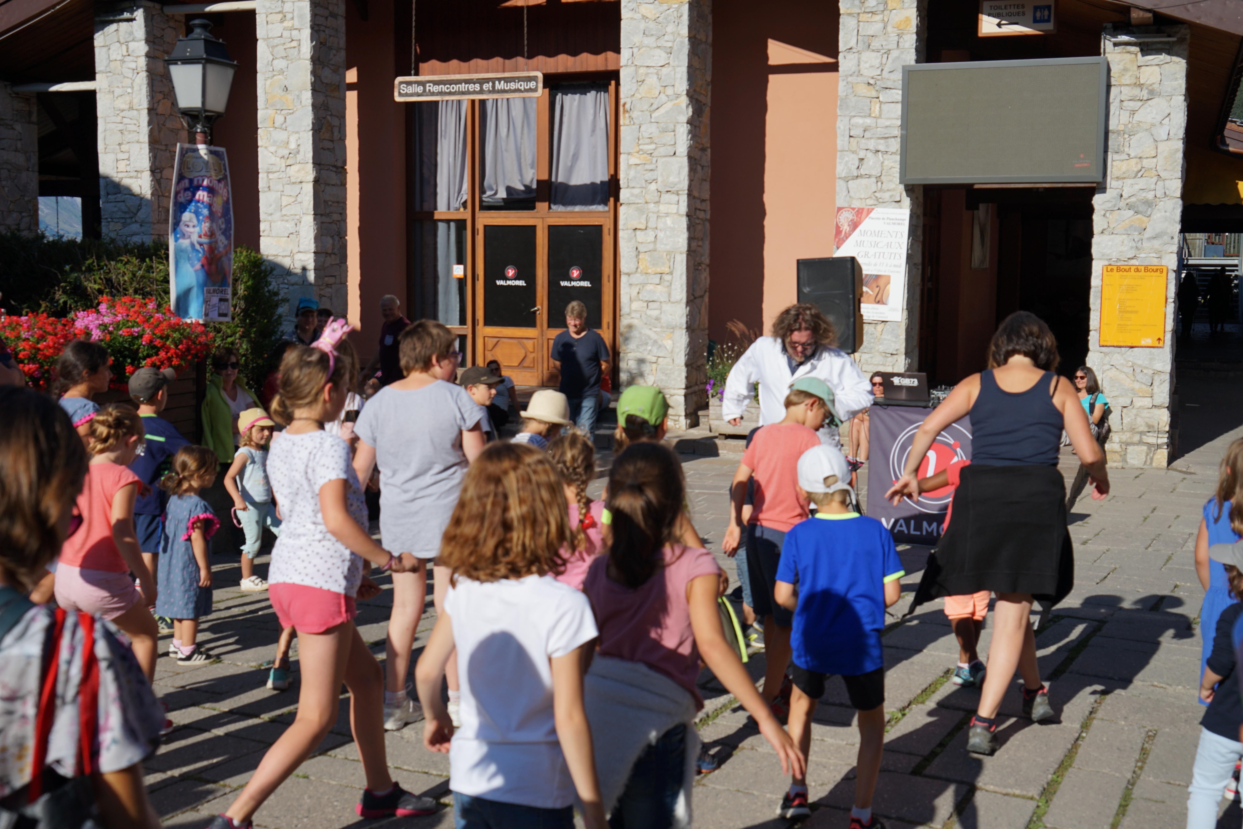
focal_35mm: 39
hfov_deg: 49.6
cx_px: 622
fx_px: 1346
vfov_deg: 34.2
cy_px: 414
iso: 100
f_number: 7.1
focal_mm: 39
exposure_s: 1/500
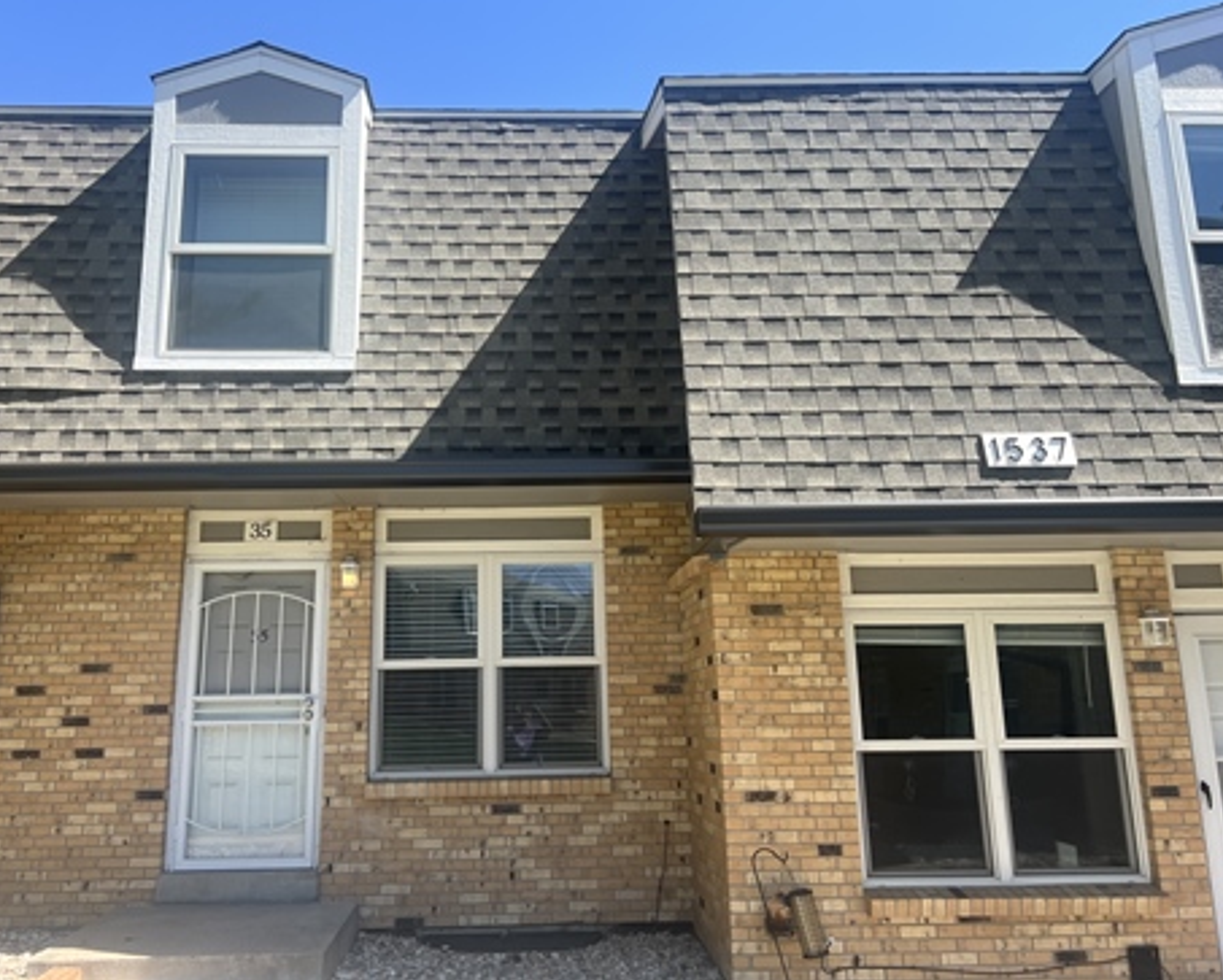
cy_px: 482
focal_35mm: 28
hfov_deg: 62.1
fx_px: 1014
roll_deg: +0.7
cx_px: 559
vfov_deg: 51.6
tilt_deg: +12.1
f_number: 1.5
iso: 50
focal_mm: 5.7
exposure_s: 1/1412
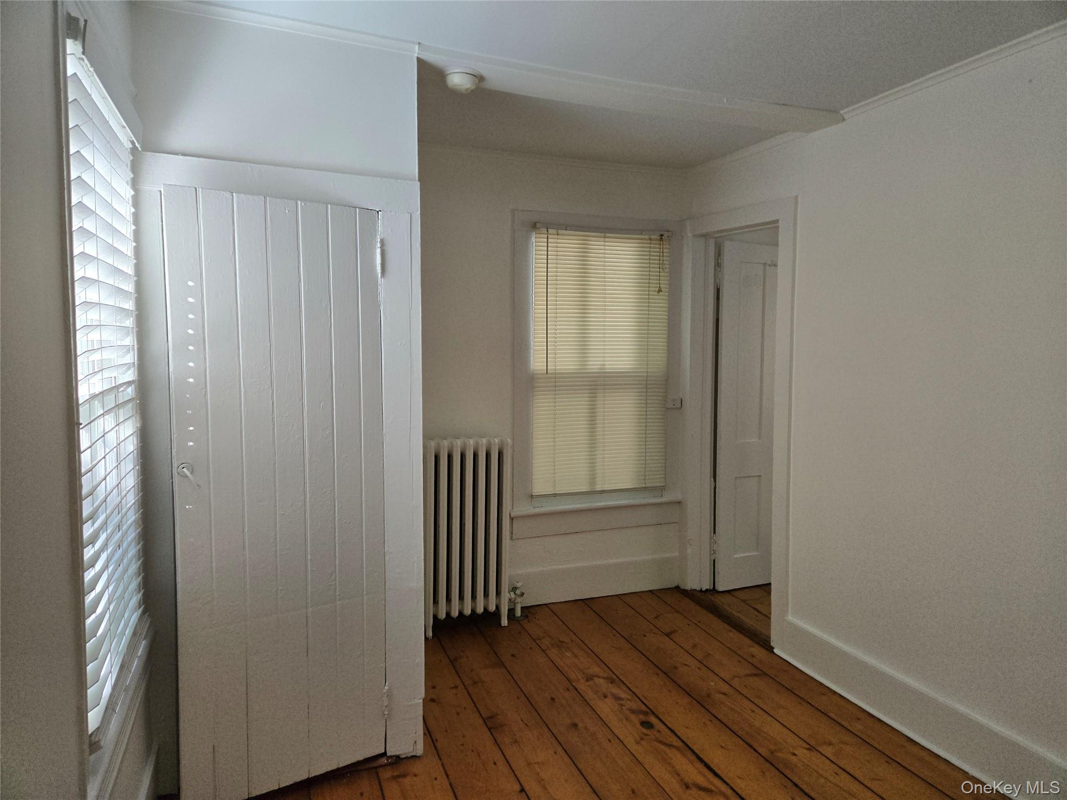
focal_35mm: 23
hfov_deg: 73.9
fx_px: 709
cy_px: 400
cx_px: 534
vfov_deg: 58.9
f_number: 1.8
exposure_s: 1/180
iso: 160
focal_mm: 5.4
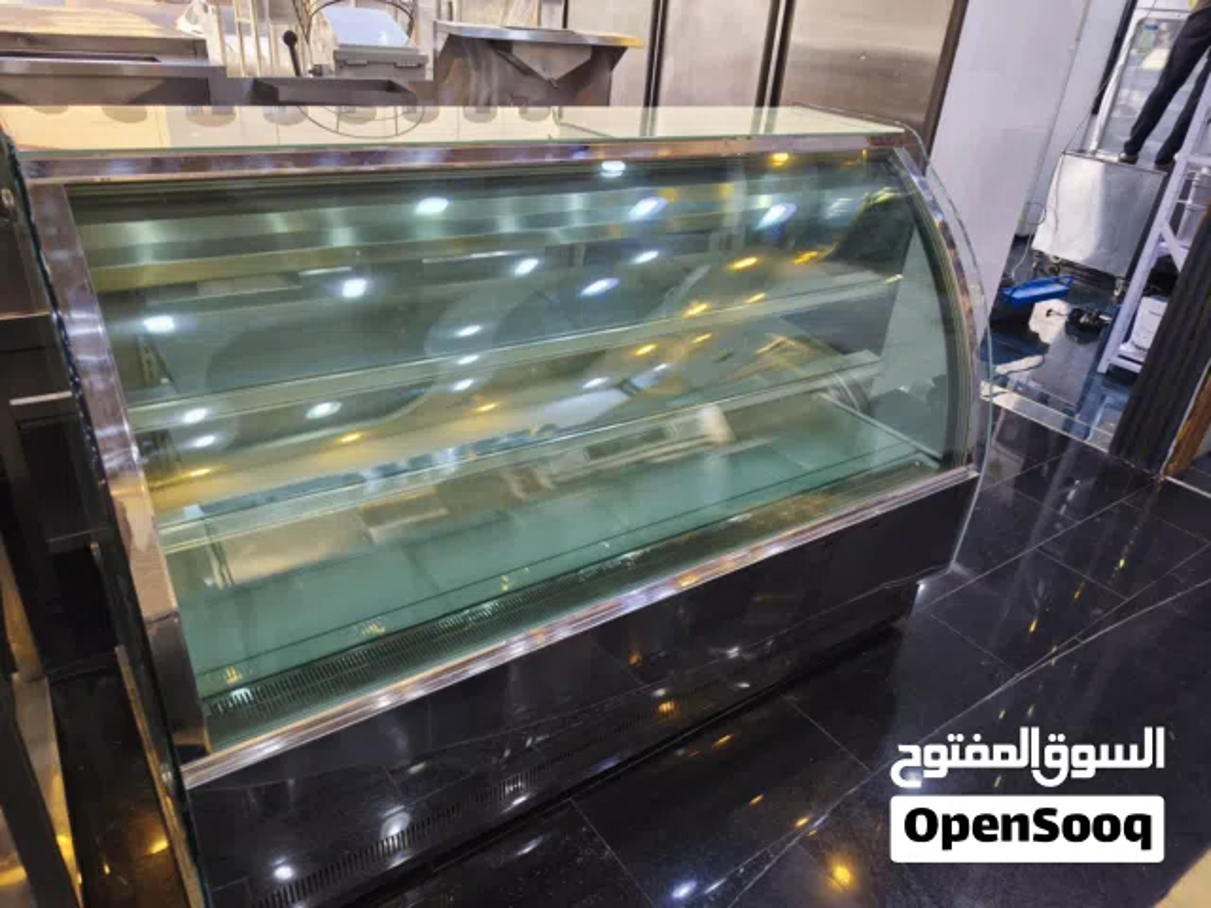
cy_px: 454
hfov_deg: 73.9
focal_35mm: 23
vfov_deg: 58.9
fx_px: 805
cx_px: 606
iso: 320
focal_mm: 6.18
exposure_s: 1/50
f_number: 1.65
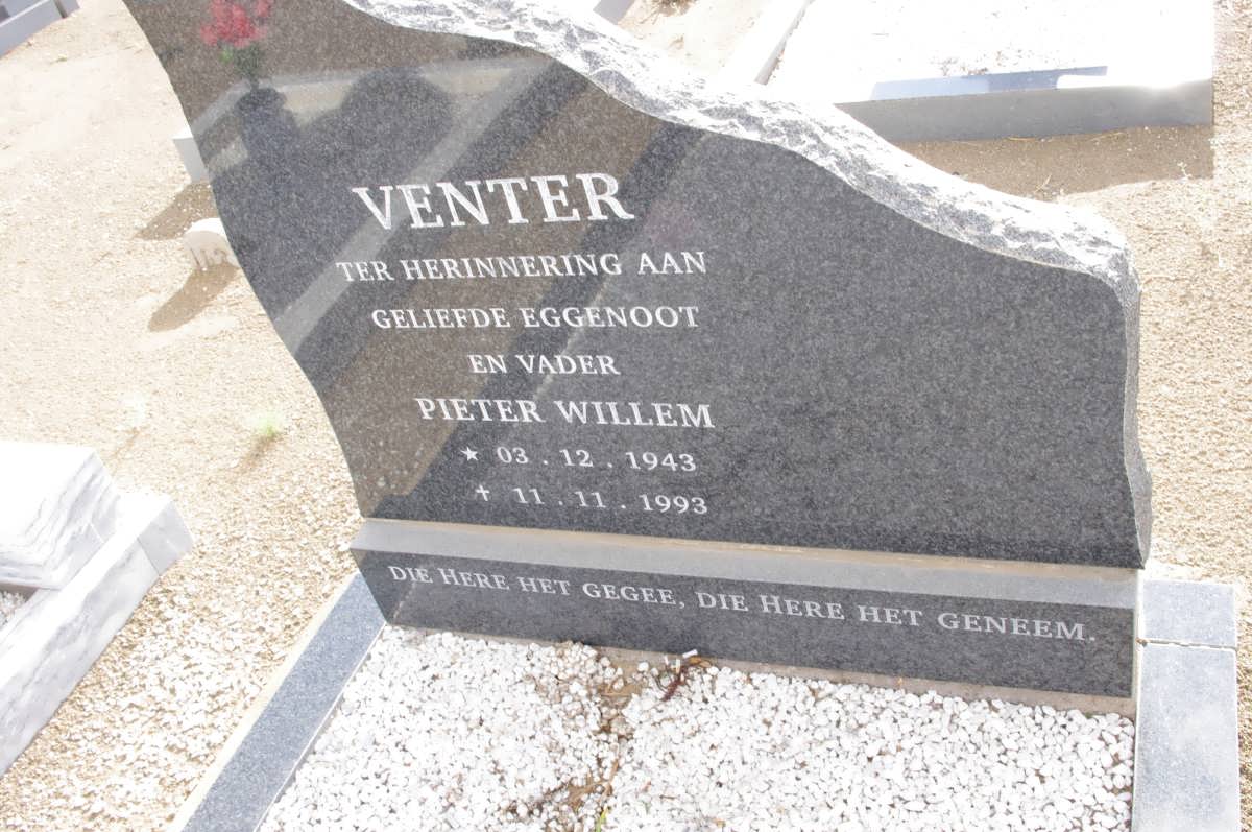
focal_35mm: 36
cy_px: 416
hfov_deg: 53.2
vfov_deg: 36.8
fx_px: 1250
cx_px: 626
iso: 800
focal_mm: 24.38
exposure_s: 1/125
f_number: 11
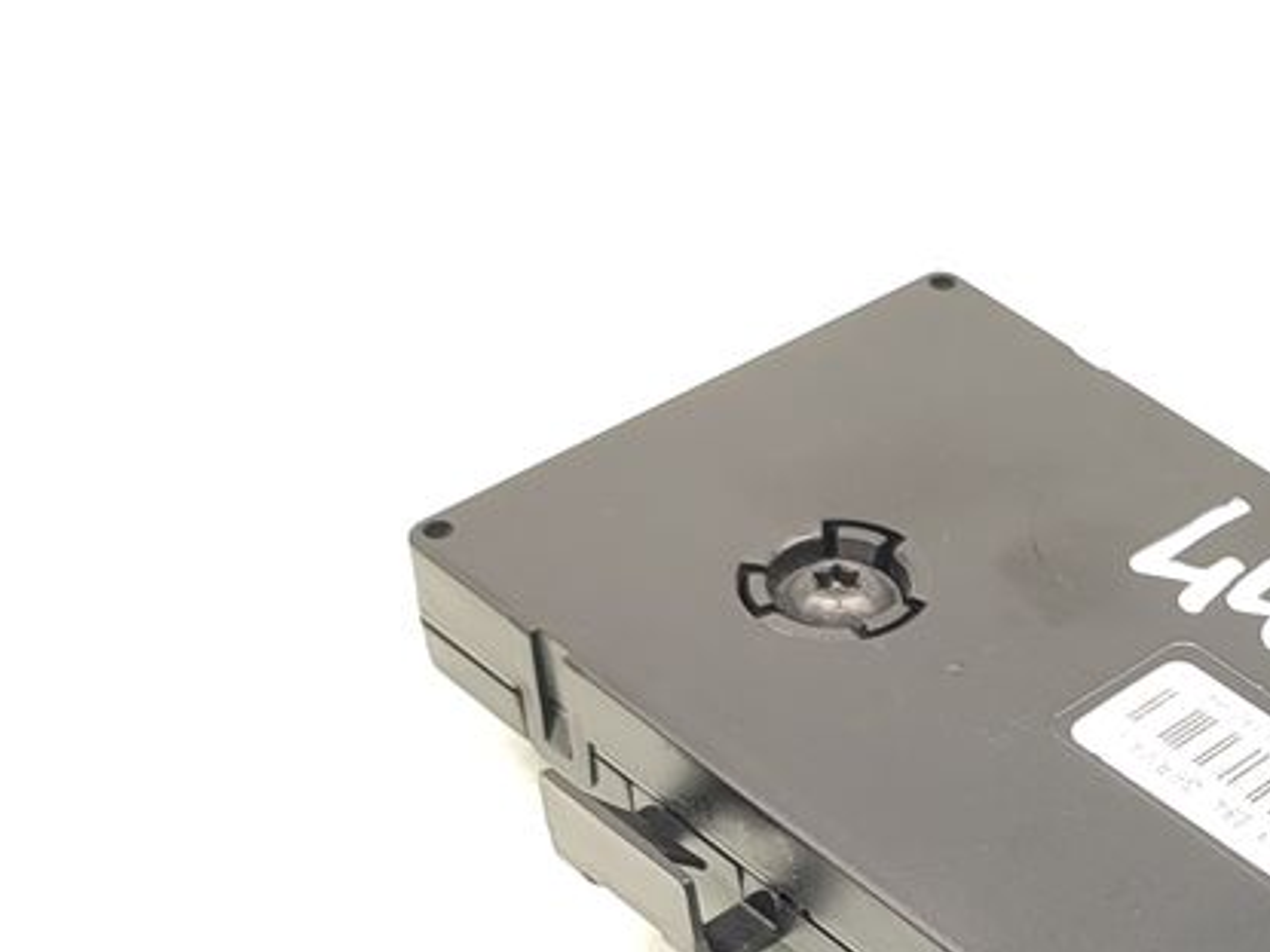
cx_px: 1429
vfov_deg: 19.1
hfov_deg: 24.4
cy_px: 1056
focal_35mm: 74
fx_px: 2714
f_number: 1.89
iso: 250
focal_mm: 5.89
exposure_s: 1/100
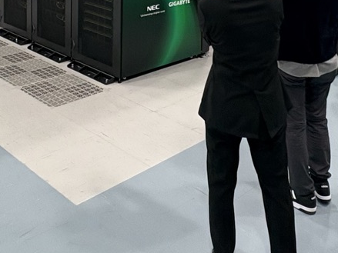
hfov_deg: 37.5
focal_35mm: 51
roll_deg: -0.6
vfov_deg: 25.5
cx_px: 166
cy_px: -53
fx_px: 498
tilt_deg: -5.4
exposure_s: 1/100
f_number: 2.2
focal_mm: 2.22
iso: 200
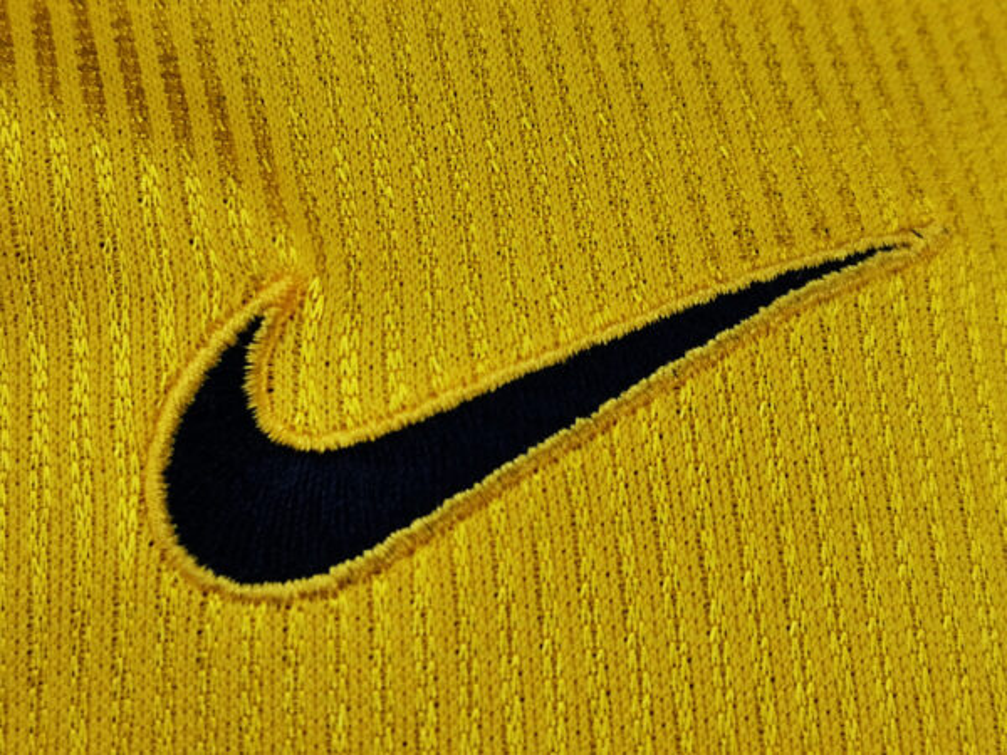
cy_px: 378
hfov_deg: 29.0
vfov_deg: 21.9
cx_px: 504
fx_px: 1949
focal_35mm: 67
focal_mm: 5.58
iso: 64
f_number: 1.8
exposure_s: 1/90
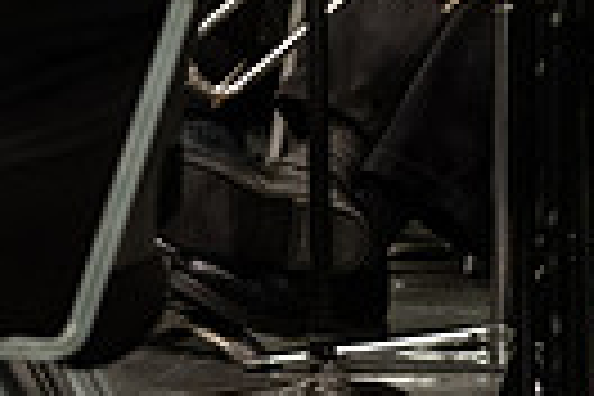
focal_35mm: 1323
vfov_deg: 1.0
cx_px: -387
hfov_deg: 1.6
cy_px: -376
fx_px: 21828
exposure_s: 1/320
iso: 5000
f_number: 2.8
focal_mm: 300
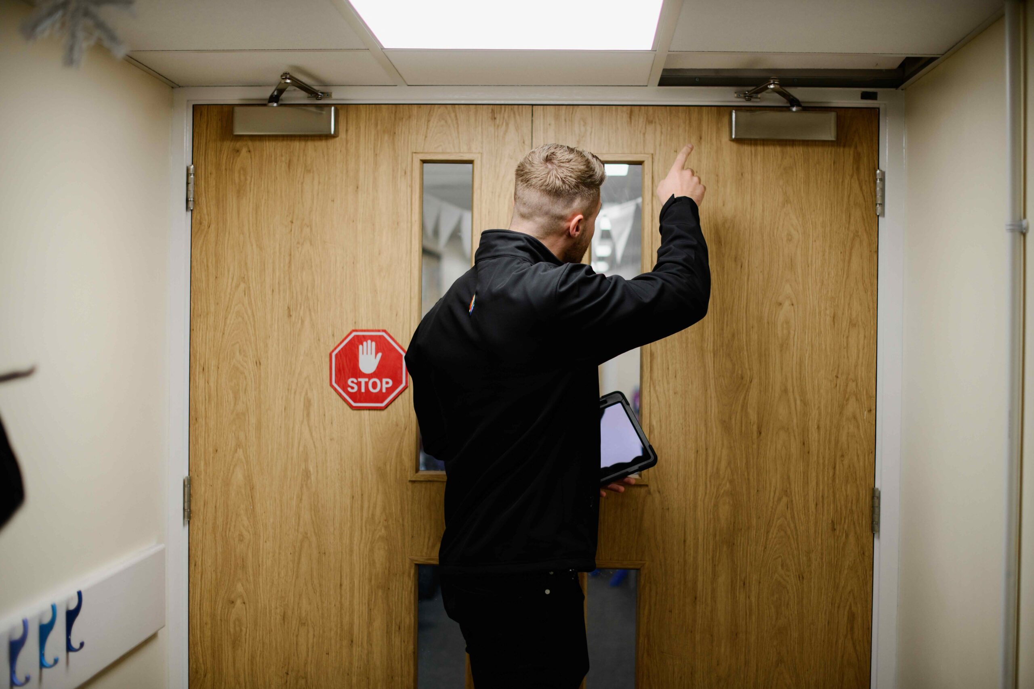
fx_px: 1436
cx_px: 517
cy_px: 344
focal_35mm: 50
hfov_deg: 39.6
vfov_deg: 27.0
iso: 250
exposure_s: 1/400
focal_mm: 50
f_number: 2.2
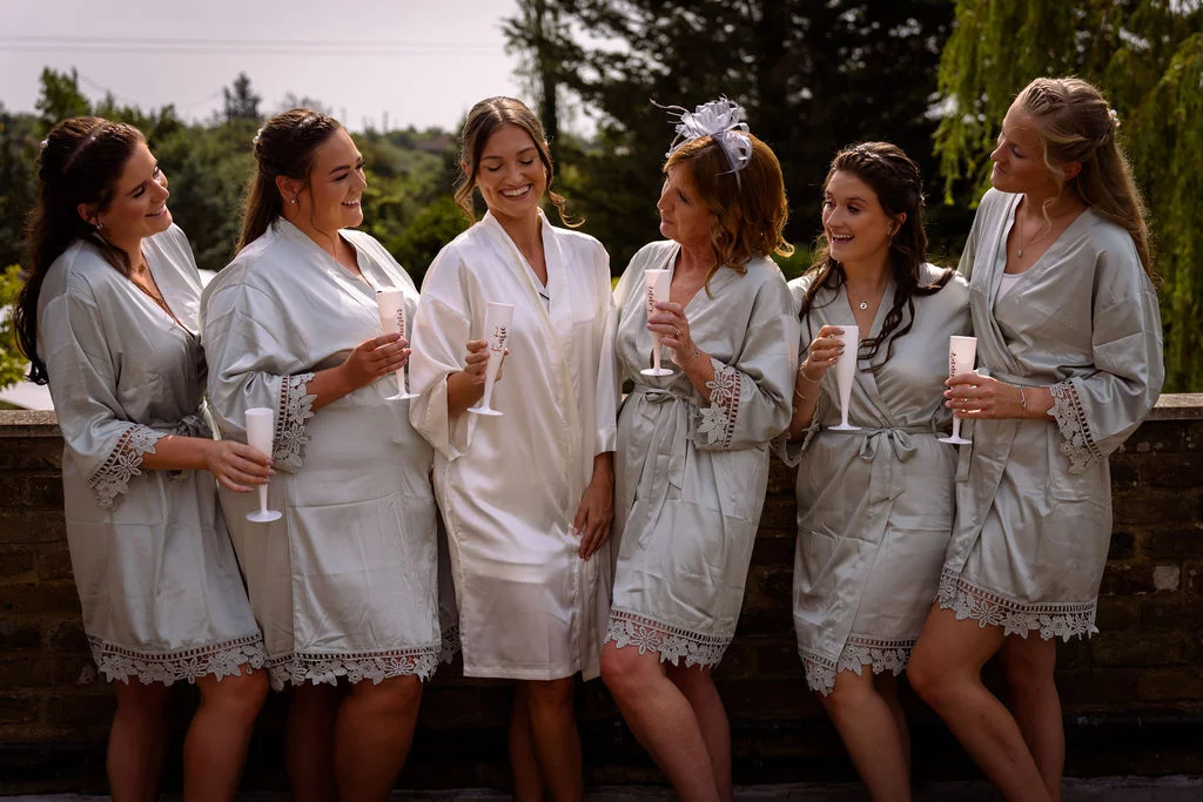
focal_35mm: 47
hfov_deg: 41.9
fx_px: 1572
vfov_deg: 28.6
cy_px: 351
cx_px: 633
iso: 100
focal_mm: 41
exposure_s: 1/1250
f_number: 2.8
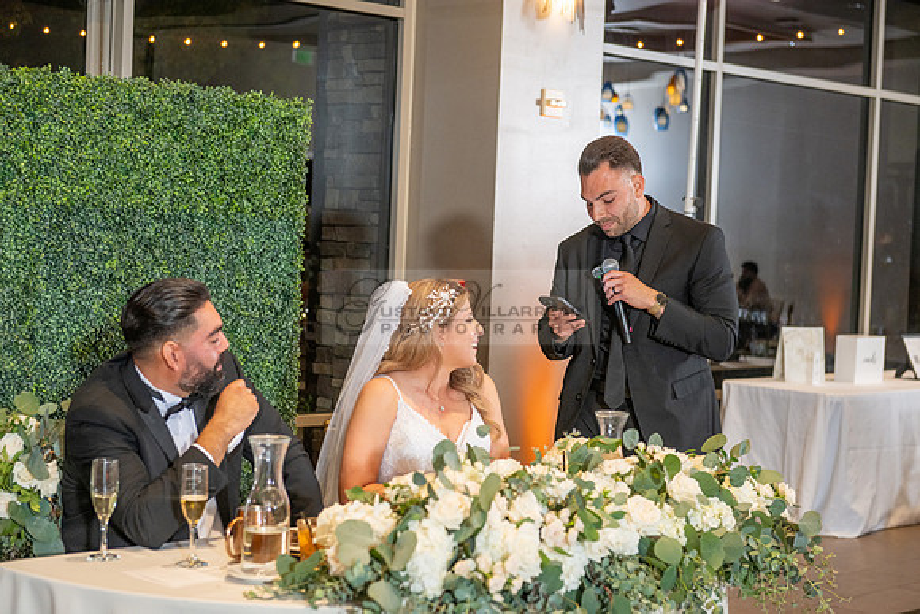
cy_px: 307
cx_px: 460
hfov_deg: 32.4
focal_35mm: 62
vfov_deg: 21.9
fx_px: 1585
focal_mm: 62
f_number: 3.5
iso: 800
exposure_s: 1/160
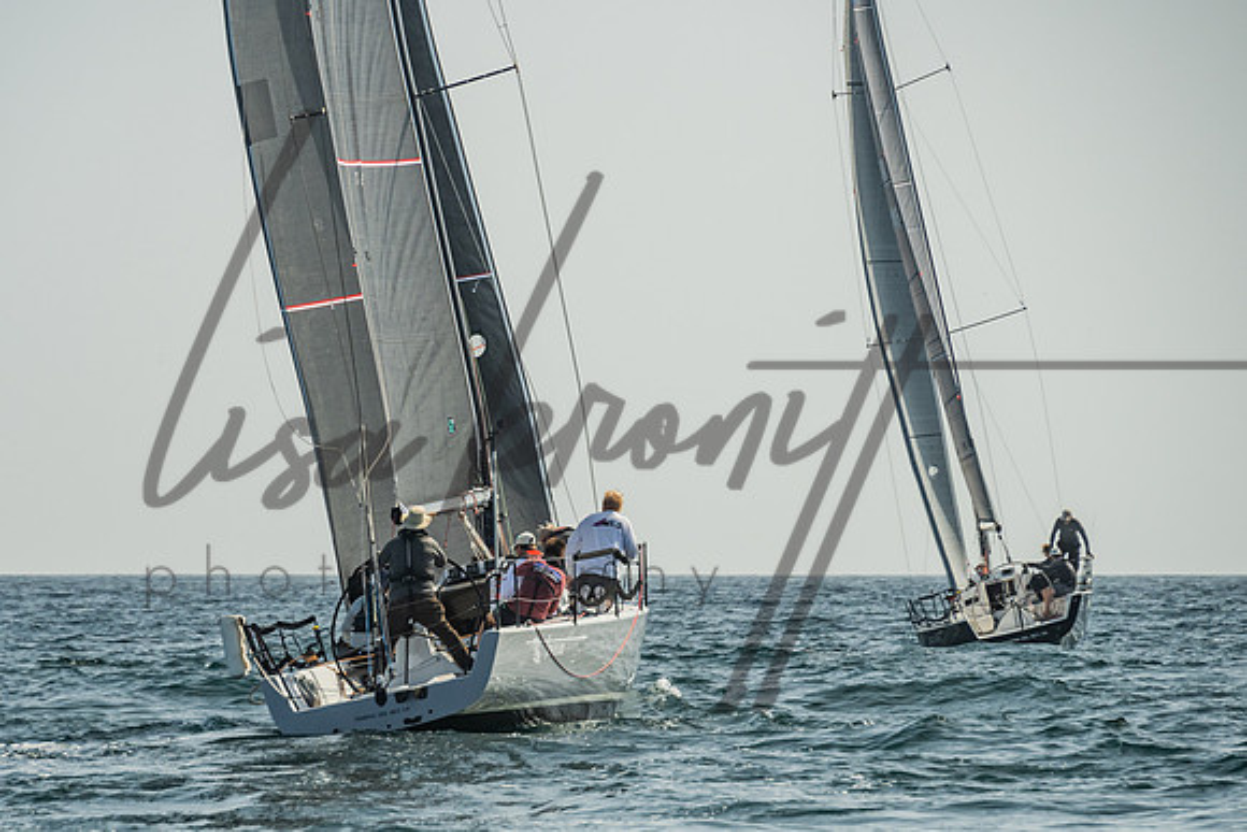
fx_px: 10102
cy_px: 520
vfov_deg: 4.7
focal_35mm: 292
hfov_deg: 7.1
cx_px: 455
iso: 320
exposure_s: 1/1000
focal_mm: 200
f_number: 6.3
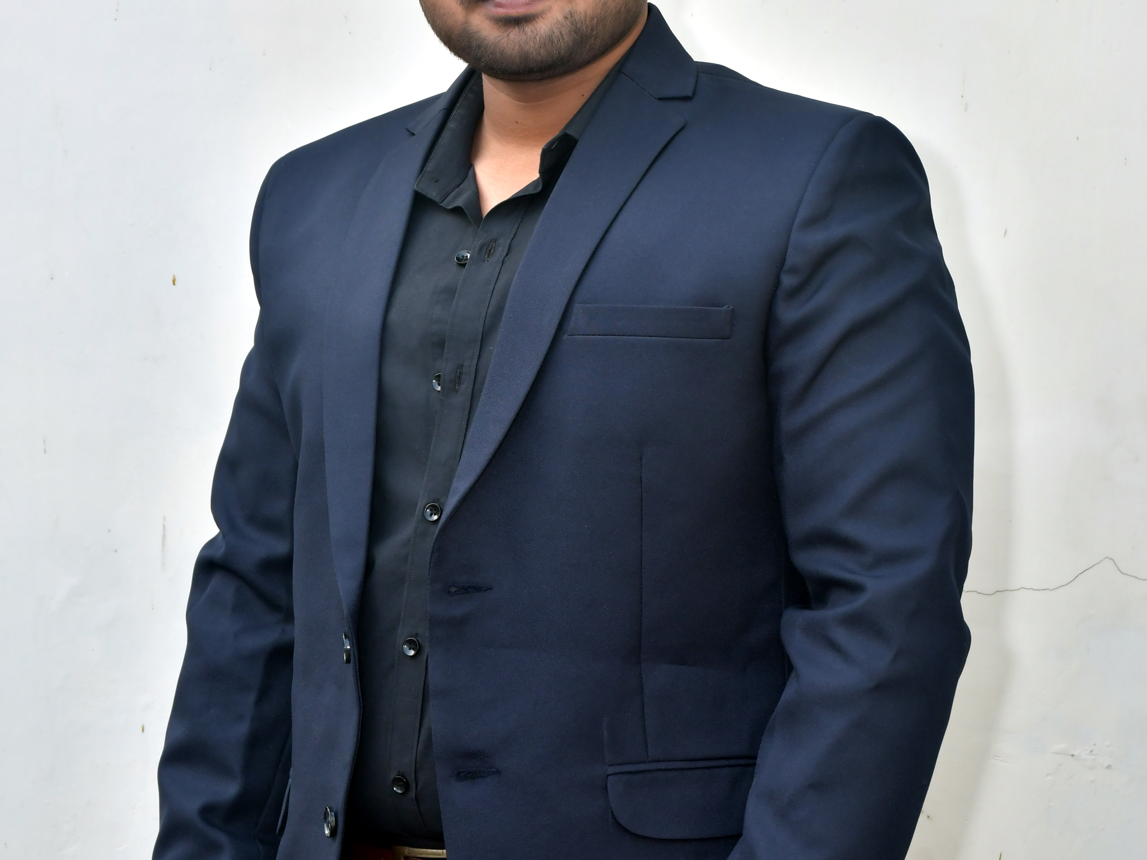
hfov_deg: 13.8
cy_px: 421
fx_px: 4739
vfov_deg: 10.4
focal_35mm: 143
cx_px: 573
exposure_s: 1/160
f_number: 8
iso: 320
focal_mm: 66
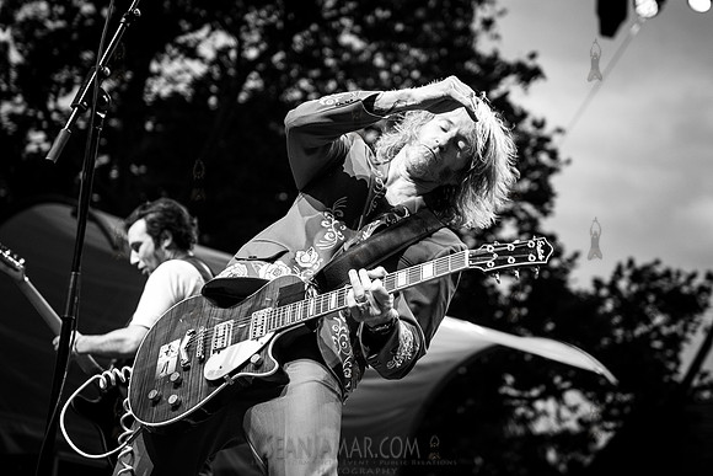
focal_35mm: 77
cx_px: 370
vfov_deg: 17.7
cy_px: 193
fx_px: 1530
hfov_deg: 26.2
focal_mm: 62
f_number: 3.2
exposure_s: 1/320
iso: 1600
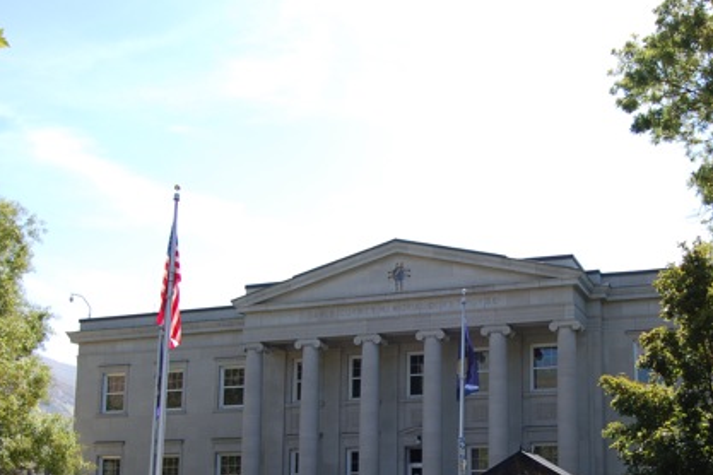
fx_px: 911
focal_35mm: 46
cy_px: 354
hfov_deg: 42.3
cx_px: 465
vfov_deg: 28.8
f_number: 8
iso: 200
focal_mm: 20
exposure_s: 1/250
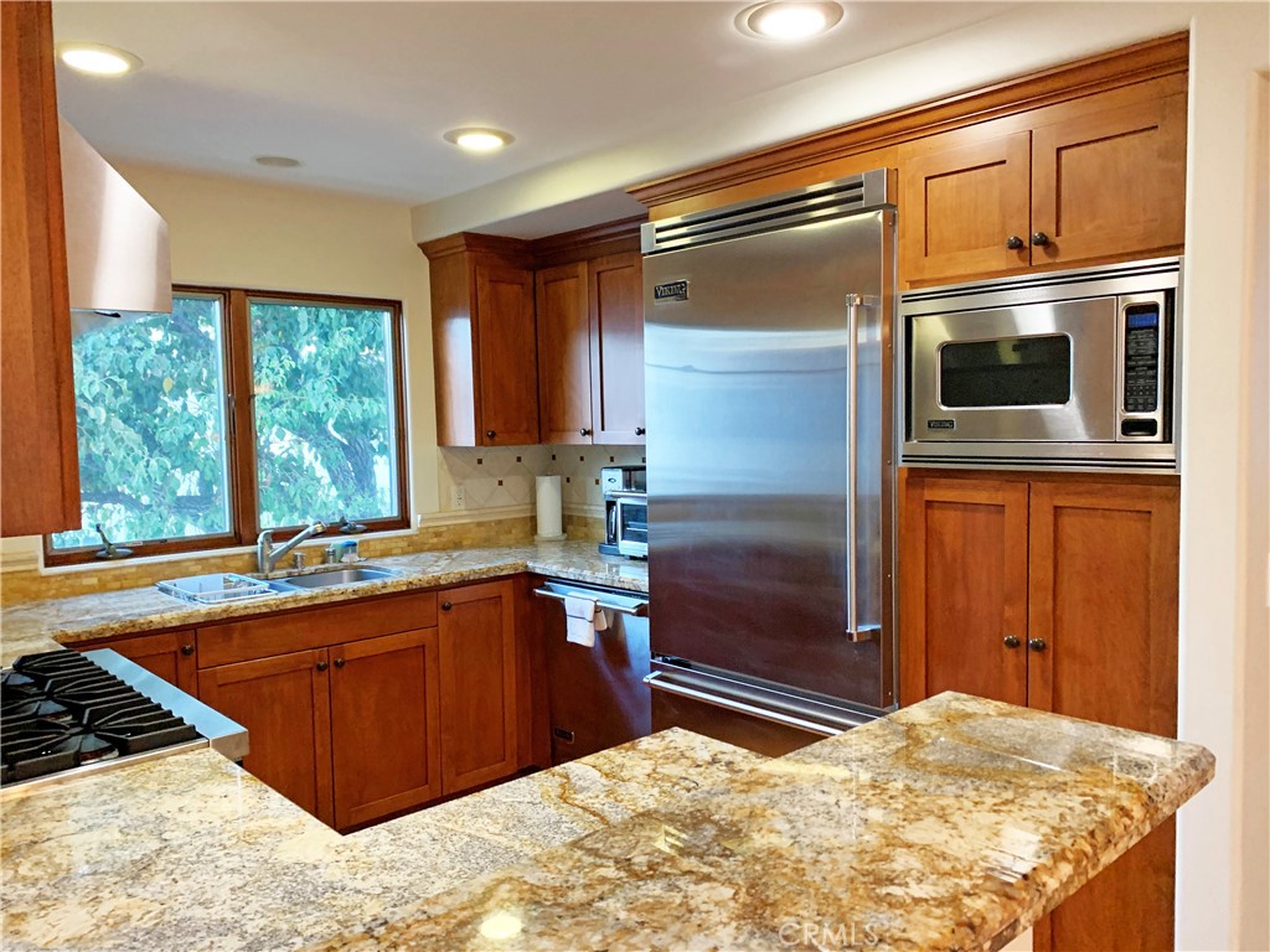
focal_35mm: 26
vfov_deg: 53.1
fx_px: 954
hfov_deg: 67.3
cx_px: 635
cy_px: 476
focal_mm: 4.25
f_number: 1.8
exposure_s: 1/40
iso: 400
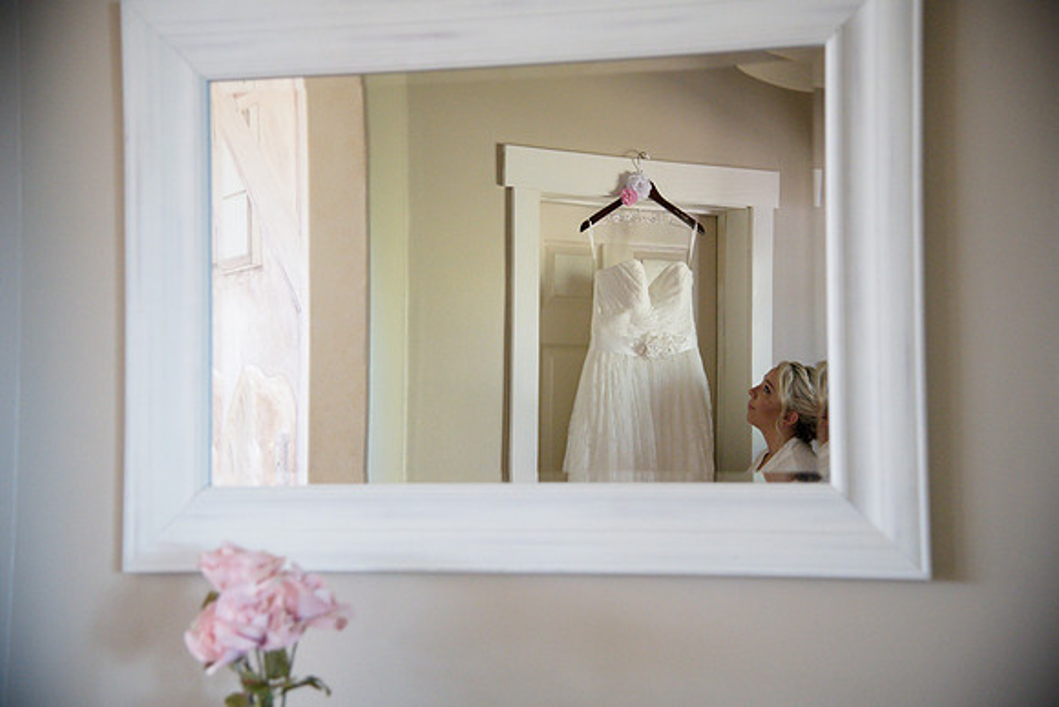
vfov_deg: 24.6
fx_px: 1618
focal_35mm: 55
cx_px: 530
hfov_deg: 36.2
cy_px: 354
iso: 1600
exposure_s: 1/320
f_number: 4
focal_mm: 55
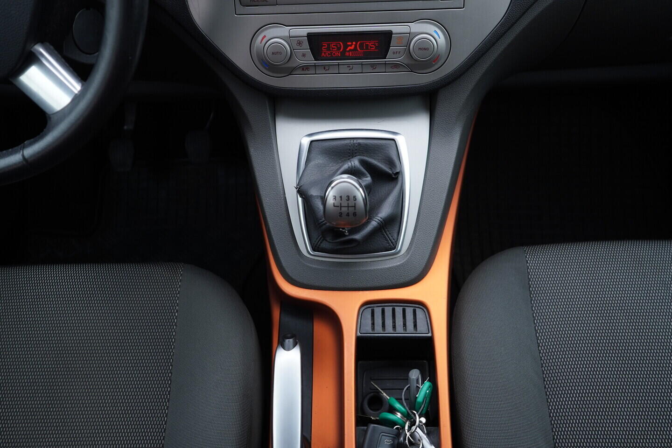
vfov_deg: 36.9
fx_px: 672
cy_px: 224
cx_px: 336
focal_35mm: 36
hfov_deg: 53.1
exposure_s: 1/40
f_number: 2.8
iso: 200
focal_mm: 24
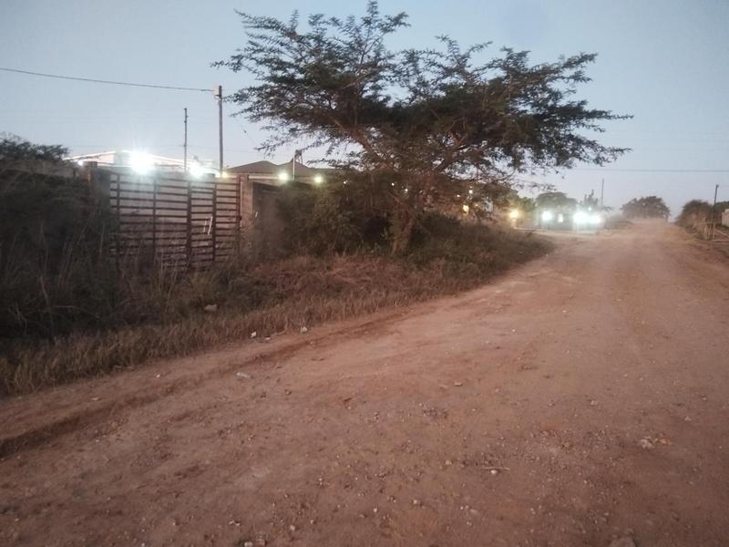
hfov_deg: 67.3
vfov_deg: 53.1
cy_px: 274
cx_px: 364
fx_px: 548
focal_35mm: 26
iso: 7103
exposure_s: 1/16.7
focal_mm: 4.95
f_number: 1.9
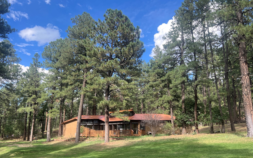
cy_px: 92
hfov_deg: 66.5
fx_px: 193
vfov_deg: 44.4
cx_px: 128
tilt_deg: +9.9
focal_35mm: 28
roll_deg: +0.0
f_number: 1.5
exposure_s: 1/873
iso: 50
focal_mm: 5.7
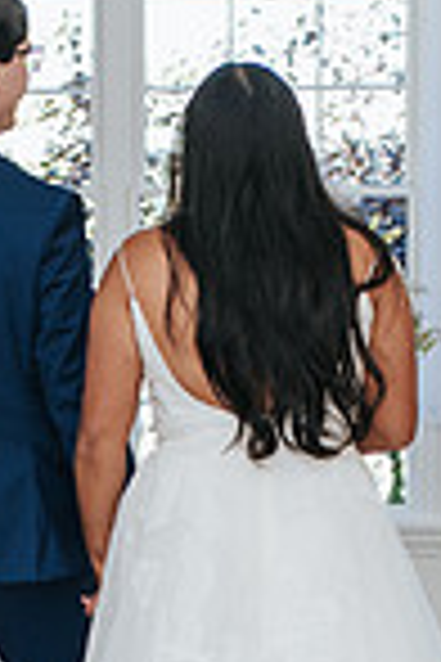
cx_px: 74
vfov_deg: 11.5
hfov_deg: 7.8
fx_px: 3234
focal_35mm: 176
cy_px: 786
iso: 500
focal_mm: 35
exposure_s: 1/200
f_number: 3.5
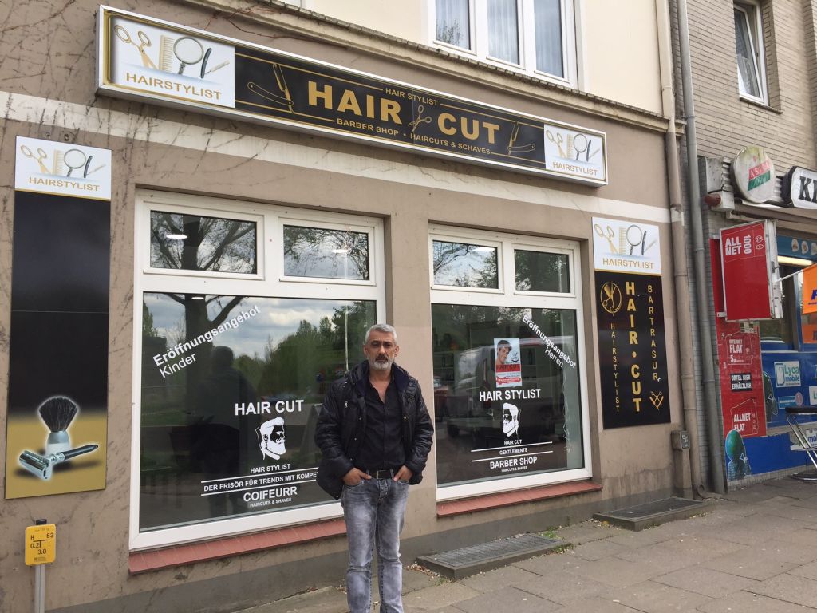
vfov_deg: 48.2
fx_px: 684
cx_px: 408
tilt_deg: +4.4
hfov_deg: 61.7
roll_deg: +1.9
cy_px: 306
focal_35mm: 29
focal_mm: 4.15
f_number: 2.2
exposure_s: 1/344
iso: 32
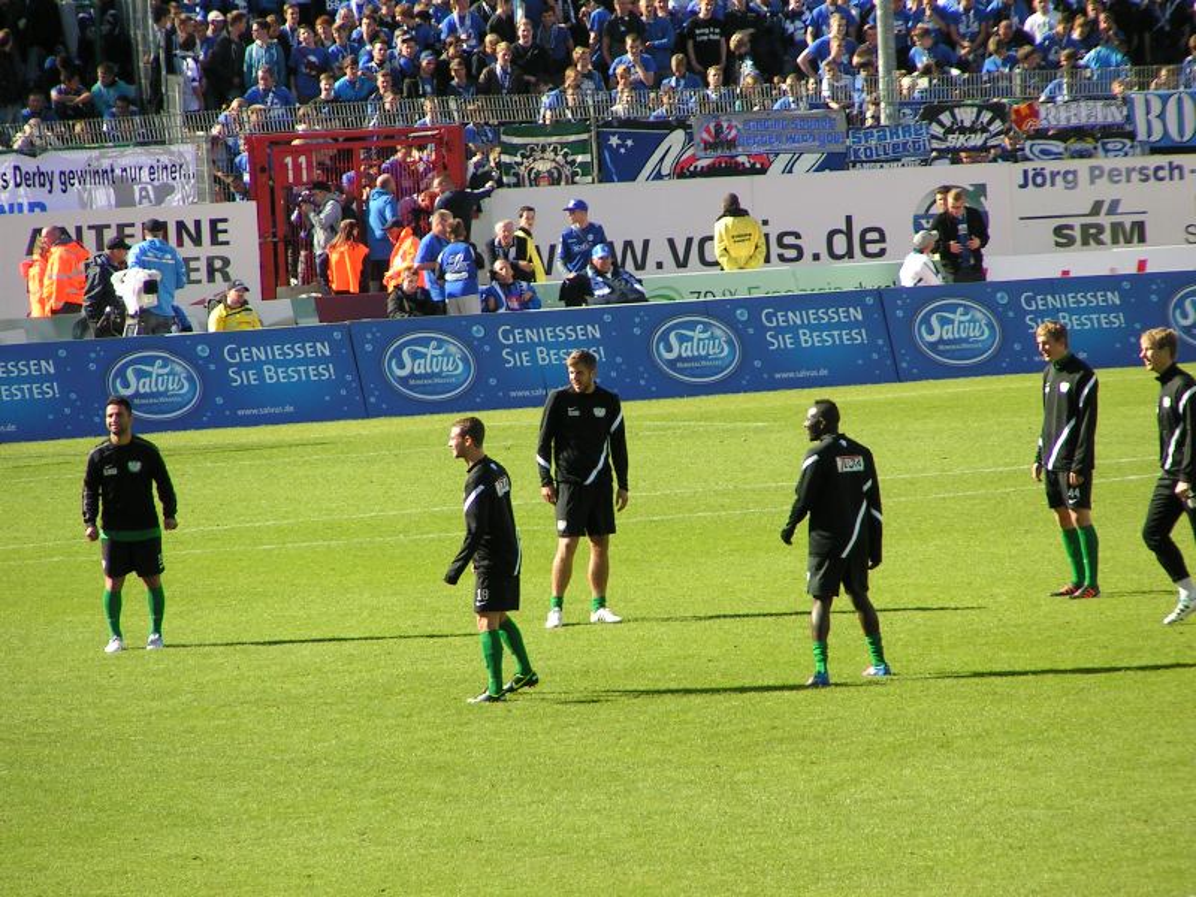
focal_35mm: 380
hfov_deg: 5.2
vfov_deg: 3.9
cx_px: 598
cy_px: 448
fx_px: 13129
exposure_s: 1/400
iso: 50
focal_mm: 58
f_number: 3.5
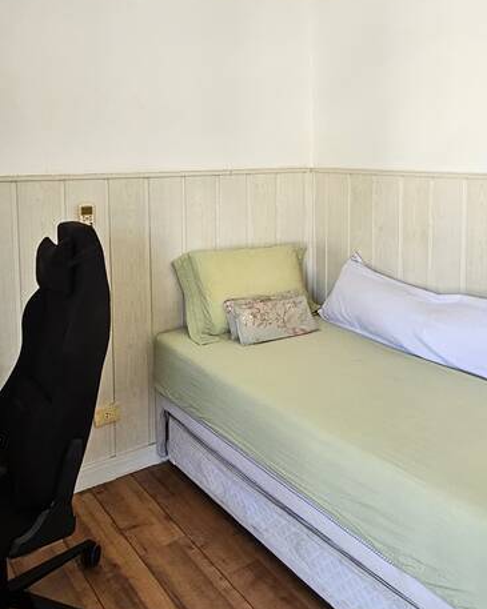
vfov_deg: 57.7
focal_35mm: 30
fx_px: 541
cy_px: 211
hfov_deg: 47.7
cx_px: 326
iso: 200
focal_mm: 2.2
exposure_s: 1/100
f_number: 2.2
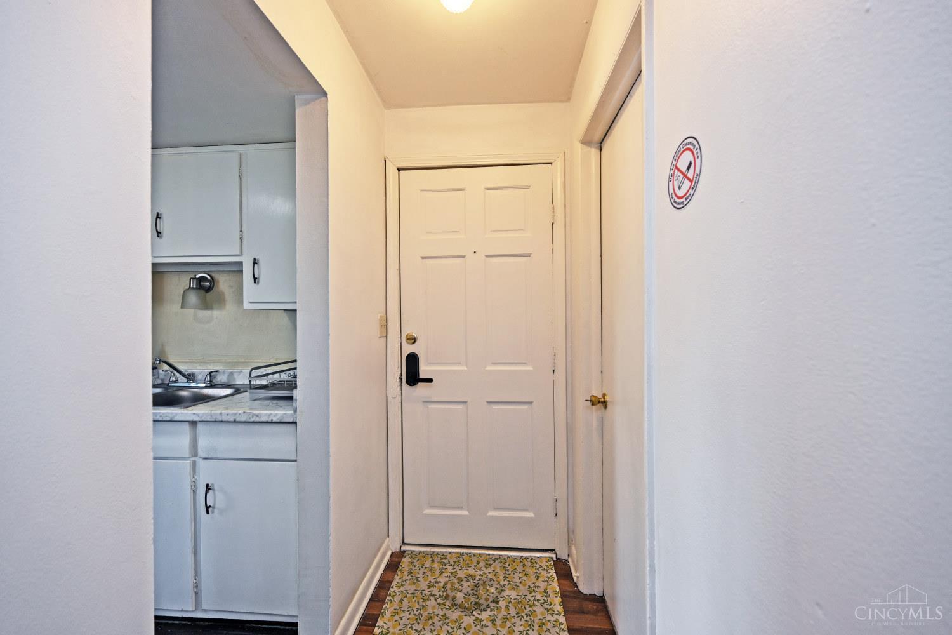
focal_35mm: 14
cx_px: 476
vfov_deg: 81.2
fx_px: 370
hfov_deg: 104.3
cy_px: 318
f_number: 4
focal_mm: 14
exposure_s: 1/60
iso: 320
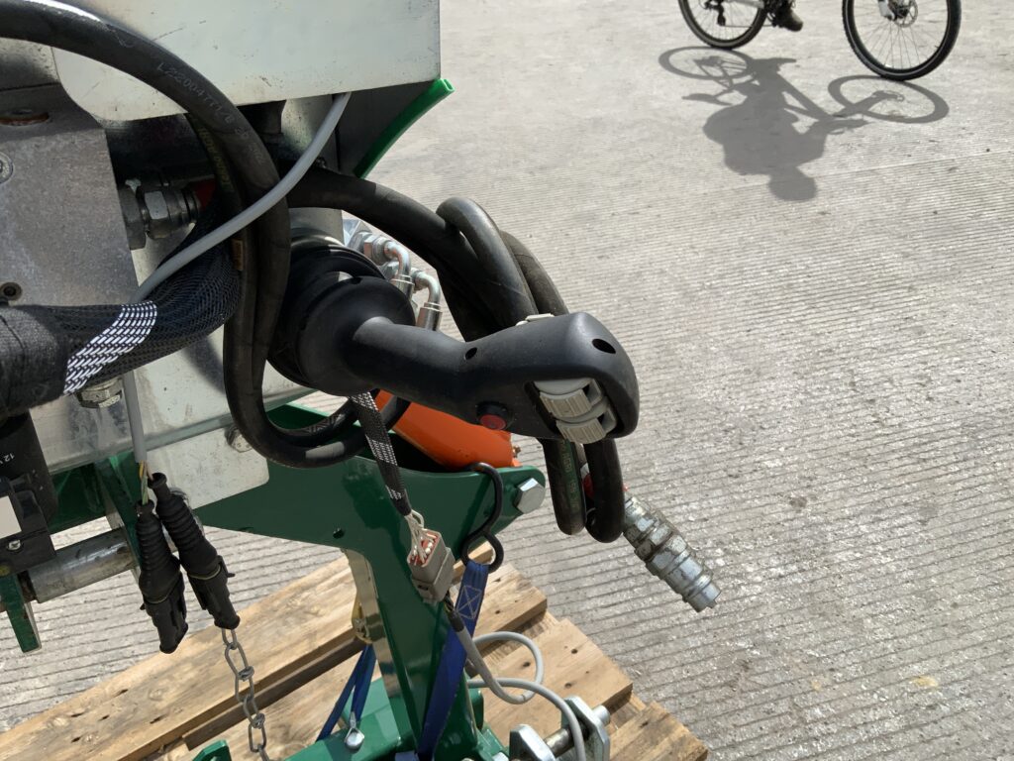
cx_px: 507
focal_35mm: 29
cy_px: 380
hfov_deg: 61.7
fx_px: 849
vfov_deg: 48.2
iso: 16
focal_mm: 3
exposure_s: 1/1786
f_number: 1.8
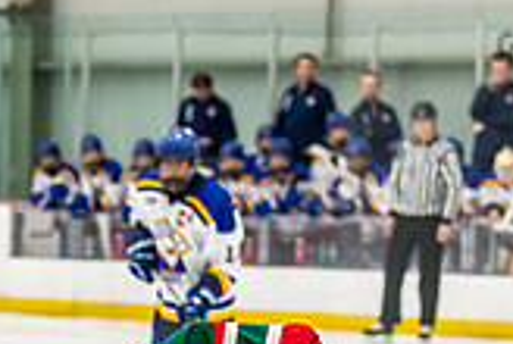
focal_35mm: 253
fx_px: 3612
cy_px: 568
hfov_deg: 8.1
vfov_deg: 5.4
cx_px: -72
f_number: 2.8
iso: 4000
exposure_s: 1/800
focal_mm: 70
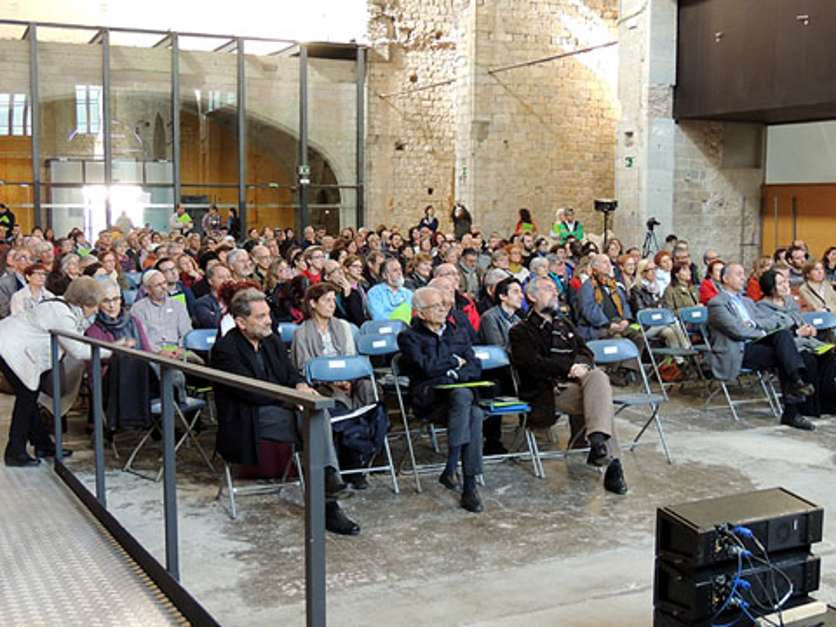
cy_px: 314
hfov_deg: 43.9
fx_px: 1038
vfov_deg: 33.6
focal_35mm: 43
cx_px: 418
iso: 400
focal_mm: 7.6
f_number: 3.4
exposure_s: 1/13
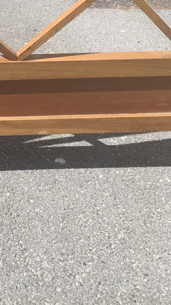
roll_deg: +0.0
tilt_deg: -33.3
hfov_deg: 19.7
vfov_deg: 34.8
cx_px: -26
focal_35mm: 58
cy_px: 56
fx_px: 468
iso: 25
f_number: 2.2
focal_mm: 4.15
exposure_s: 1/1202
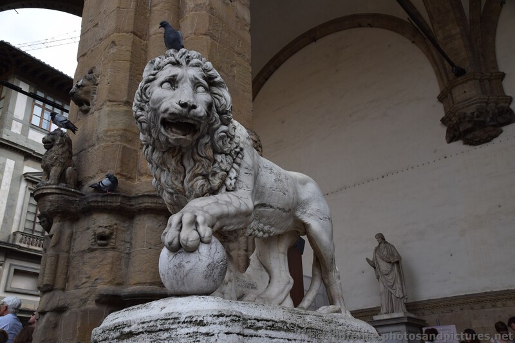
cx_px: 258
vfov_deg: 40.0
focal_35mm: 33
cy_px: 172
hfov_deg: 57.2
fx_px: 472
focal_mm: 22
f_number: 8
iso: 280
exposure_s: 1/250
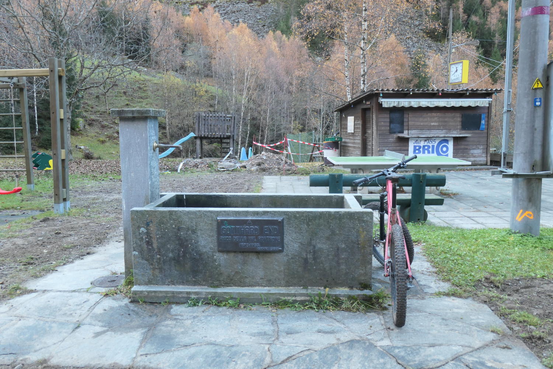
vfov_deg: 45.0
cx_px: 276
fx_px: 445
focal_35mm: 29
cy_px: 184
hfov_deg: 63.7
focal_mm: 10.6
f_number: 3.5
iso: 400
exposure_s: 1/80
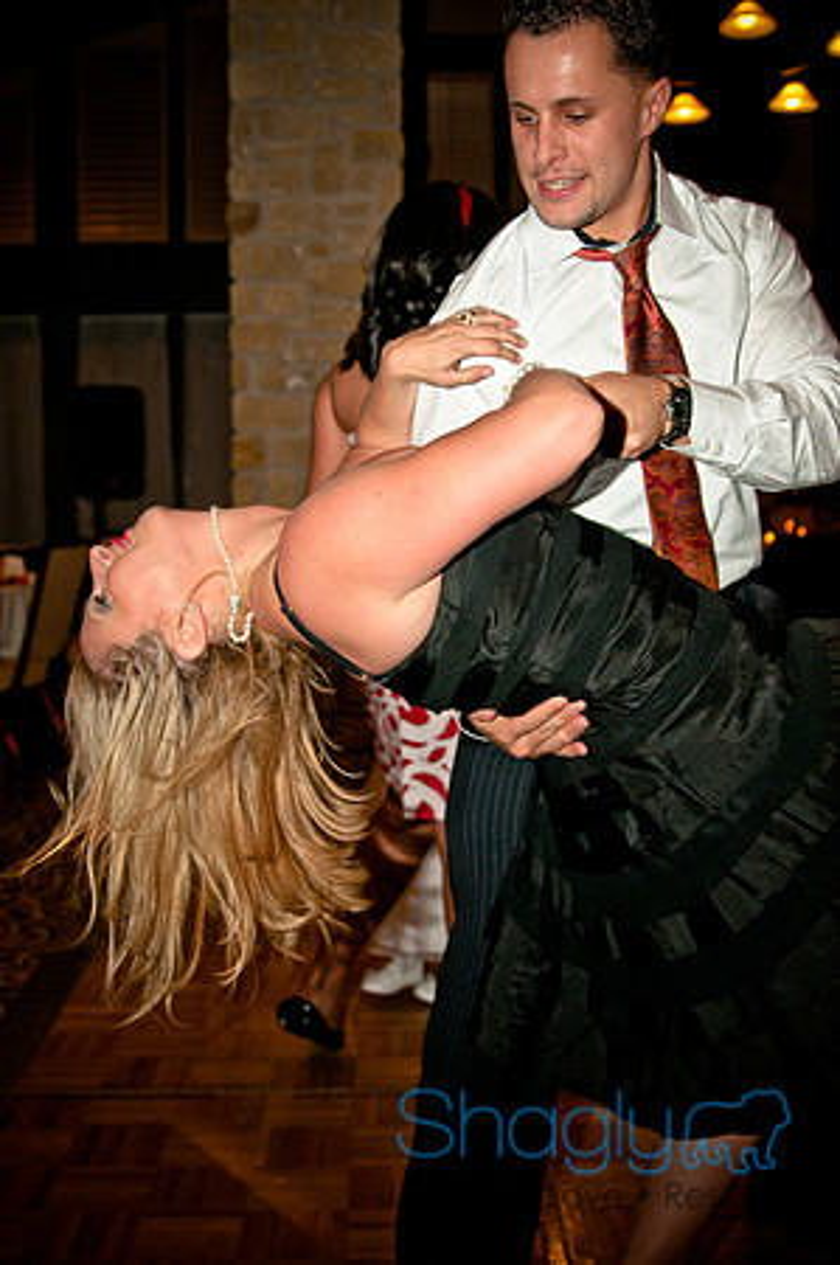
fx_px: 1473
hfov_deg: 31.8
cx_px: 420
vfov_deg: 46.4
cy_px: 632
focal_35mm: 42
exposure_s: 1/200
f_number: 3.2
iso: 400
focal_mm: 28
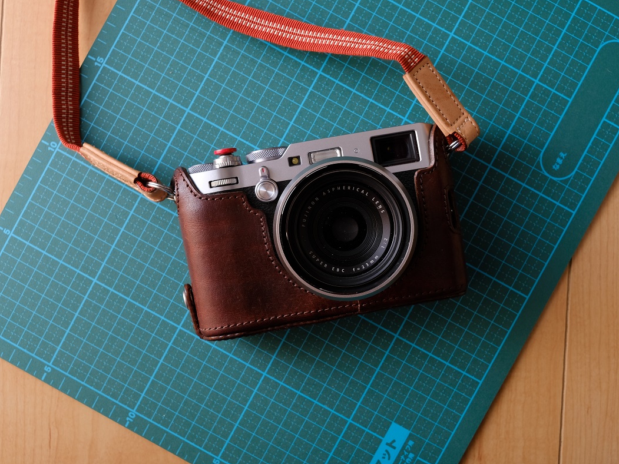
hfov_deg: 42.0
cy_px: 230
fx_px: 805
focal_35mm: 45
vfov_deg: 32.2
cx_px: 343
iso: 200
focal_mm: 27
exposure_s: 1/250
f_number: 8
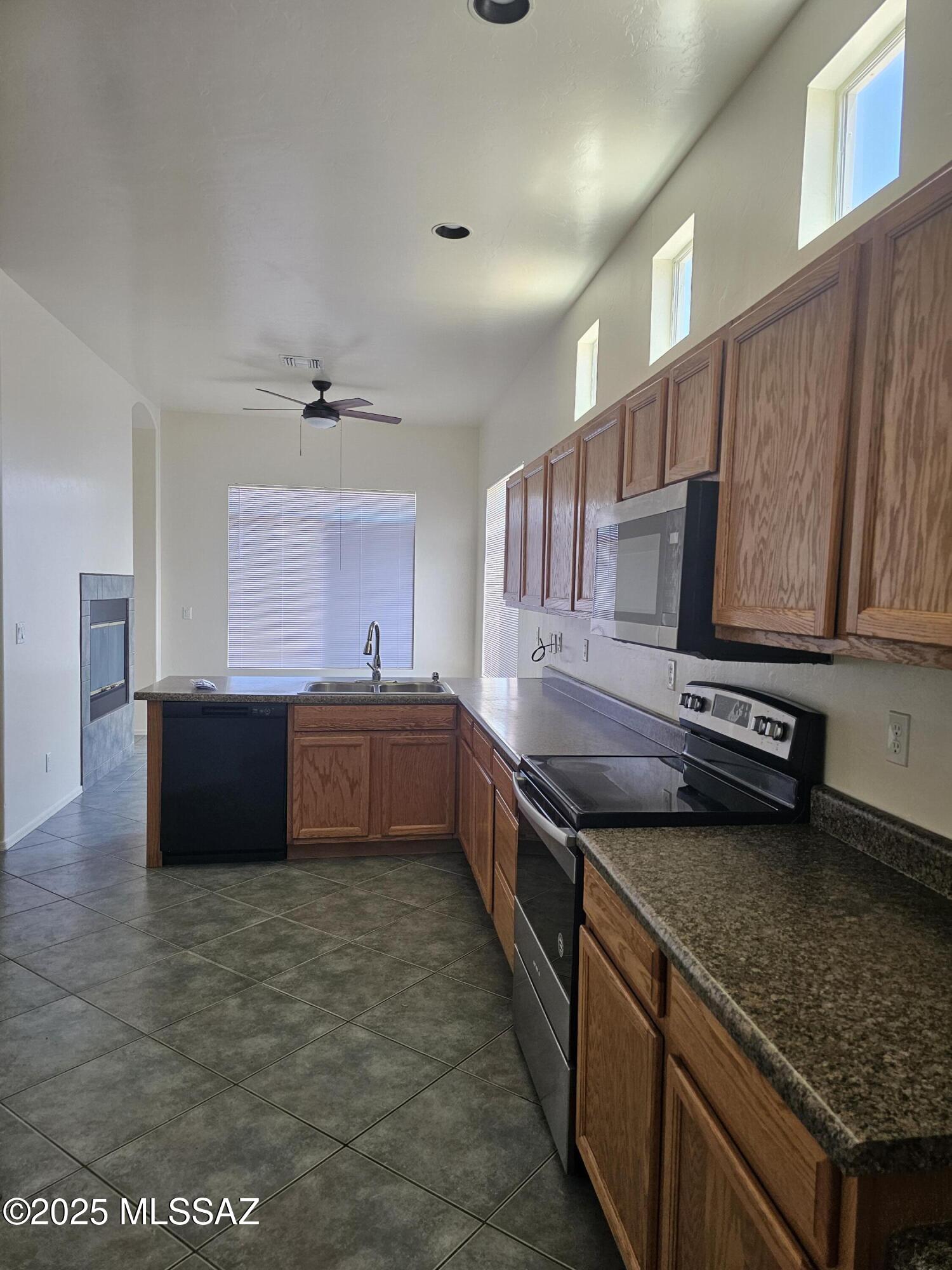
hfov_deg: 58.9
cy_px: 635
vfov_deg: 73.9
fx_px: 843
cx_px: 476
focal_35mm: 23
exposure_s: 1/180
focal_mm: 6.3
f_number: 1.7
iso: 160
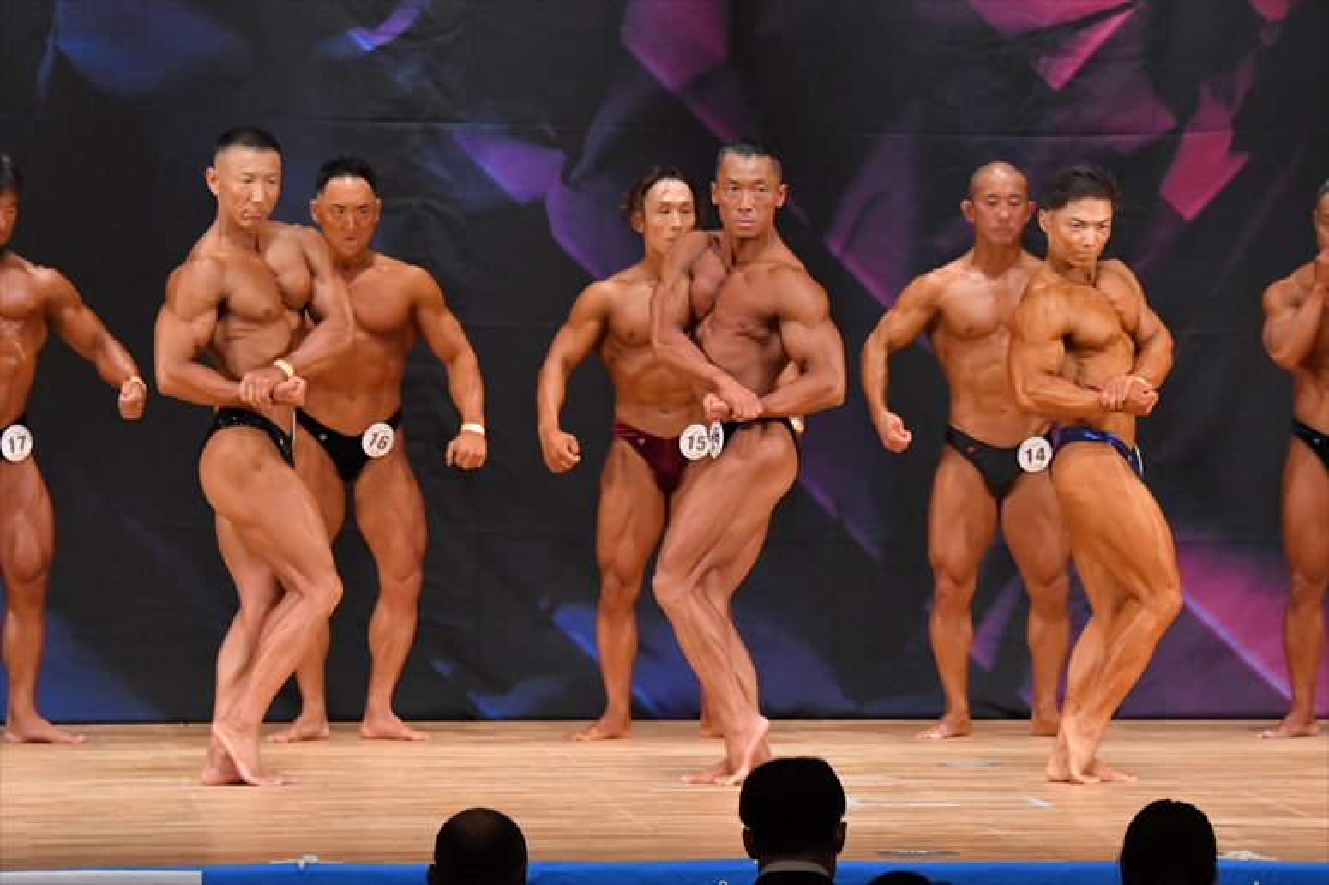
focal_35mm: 240
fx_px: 8856
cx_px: 664
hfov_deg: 8.6
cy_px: 442
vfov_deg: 5.7
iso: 5600
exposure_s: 1/400
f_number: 5.6
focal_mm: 160
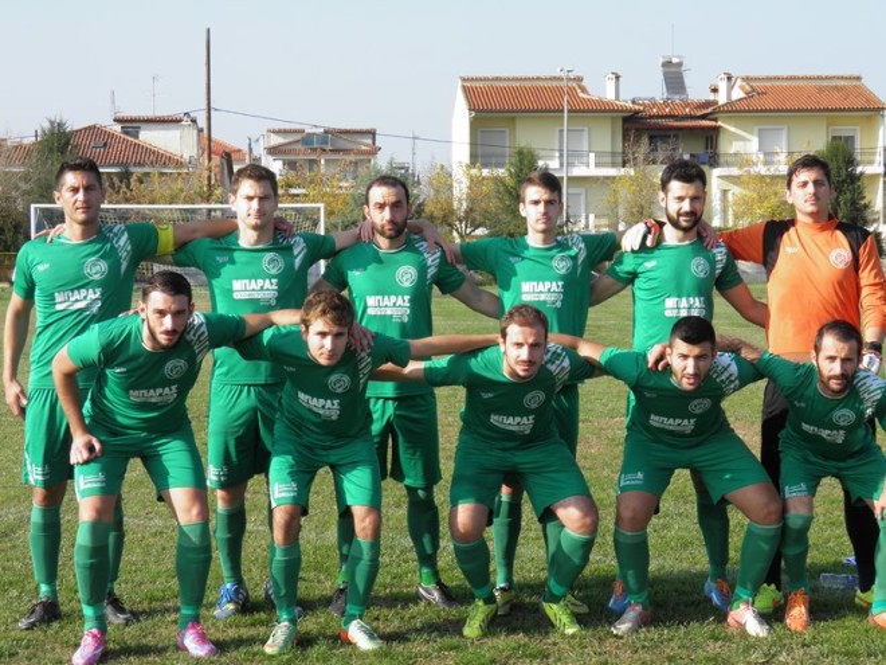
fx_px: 1868
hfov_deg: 26.7
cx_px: 443
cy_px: 332
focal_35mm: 73
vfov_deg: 20.2
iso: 50
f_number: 5.5
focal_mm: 13.2
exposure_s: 1/160
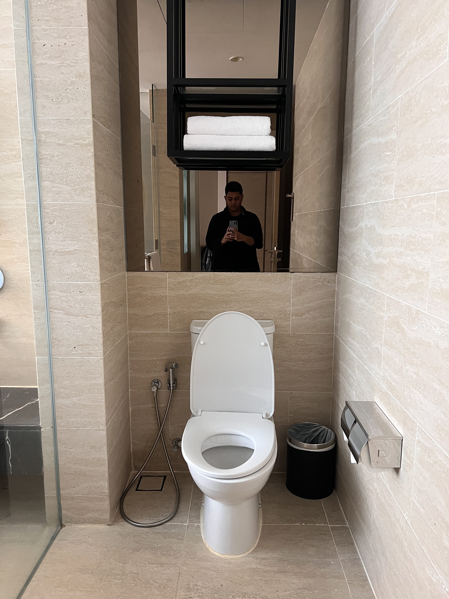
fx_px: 450
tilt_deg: -9.3
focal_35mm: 26
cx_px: 224
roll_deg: +1.3
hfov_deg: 53.1
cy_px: 300
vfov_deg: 67.3
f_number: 1.5
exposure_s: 1/60
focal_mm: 5.7
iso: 400
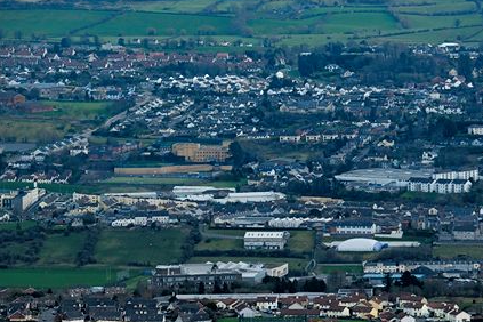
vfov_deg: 4.3
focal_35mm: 323
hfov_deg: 6.4
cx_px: 296
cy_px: 230
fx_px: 4333
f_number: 5.6
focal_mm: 140
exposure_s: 1/800
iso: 400
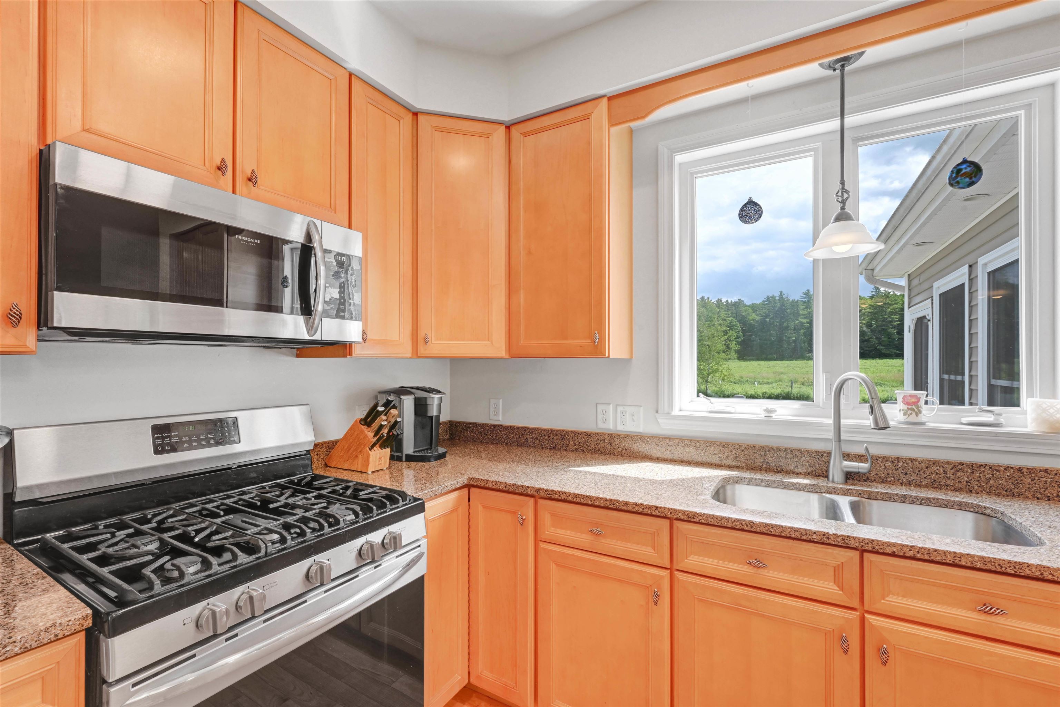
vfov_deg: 81.2
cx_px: 530
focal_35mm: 14
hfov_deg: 104.3
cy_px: 354
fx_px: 412
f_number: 14
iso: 1000
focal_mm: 14
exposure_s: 1/40
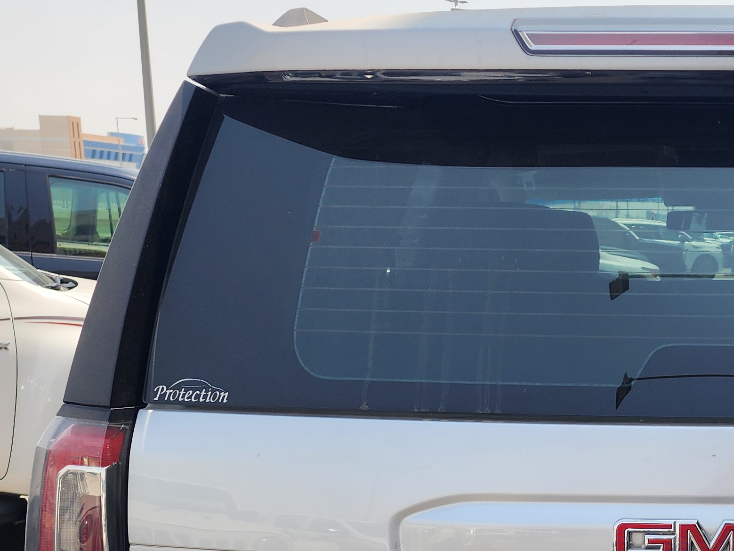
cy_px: 532
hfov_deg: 30.9
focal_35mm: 59
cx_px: 687
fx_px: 1251
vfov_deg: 23.9
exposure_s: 1/843
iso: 12
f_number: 1.8
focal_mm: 6.4
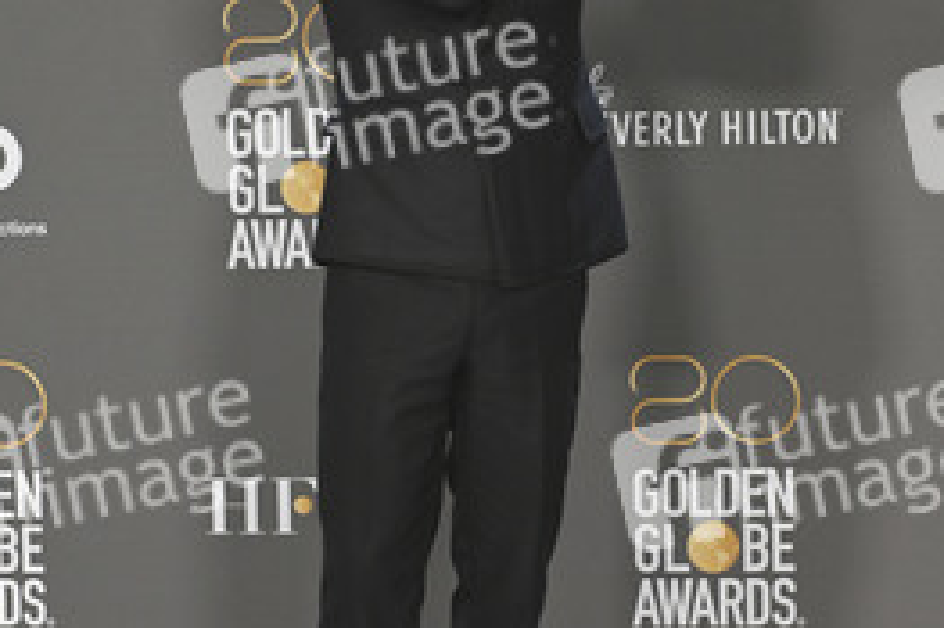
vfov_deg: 9.0
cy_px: 287
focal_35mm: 152
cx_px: 470
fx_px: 3983
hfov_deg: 13.5
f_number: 7.1
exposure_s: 1/320
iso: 5000
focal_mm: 100
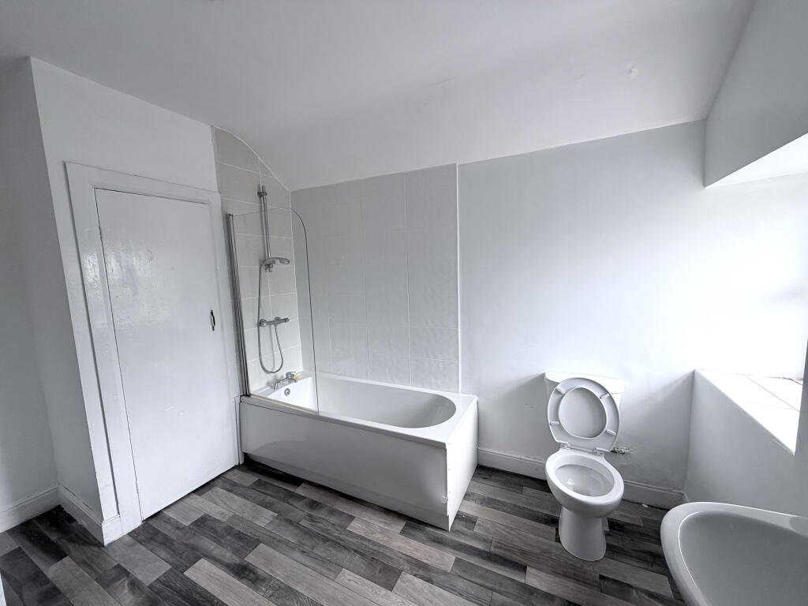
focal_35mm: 14
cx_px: 404
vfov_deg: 85.7
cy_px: 303
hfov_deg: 102.1
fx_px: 327
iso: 100
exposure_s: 1/121
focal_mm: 2.22
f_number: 2.2
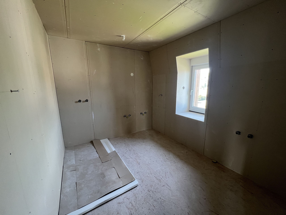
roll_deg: +0.8
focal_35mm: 13
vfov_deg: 89.9
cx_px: 143
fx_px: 107
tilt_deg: -11.3
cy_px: 108
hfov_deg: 106.2
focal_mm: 1.57
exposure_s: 1/76
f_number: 1.8
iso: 250
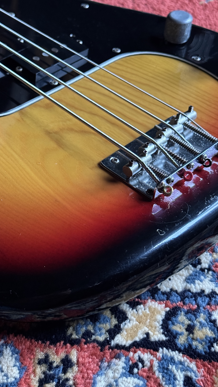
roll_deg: -3.6
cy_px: 160
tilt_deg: -41.5
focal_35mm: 64
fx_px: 658
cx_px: 50
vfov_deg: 32.8
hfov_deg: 18.7
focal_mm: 6.76
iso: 500
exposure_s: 1/33
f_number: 1.78
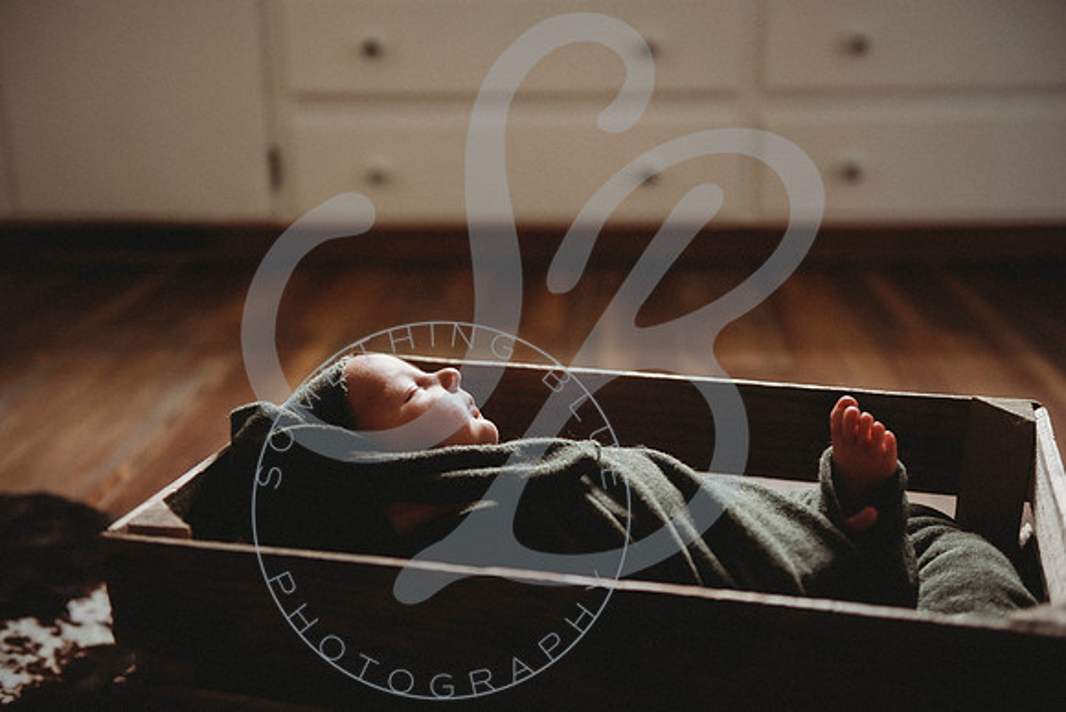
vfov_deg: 29.3
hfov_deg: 42.8
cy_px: 356
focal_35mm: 46
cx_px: 527
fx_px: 1361
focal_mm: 45
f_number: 2.8
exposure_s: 1/125
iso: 400
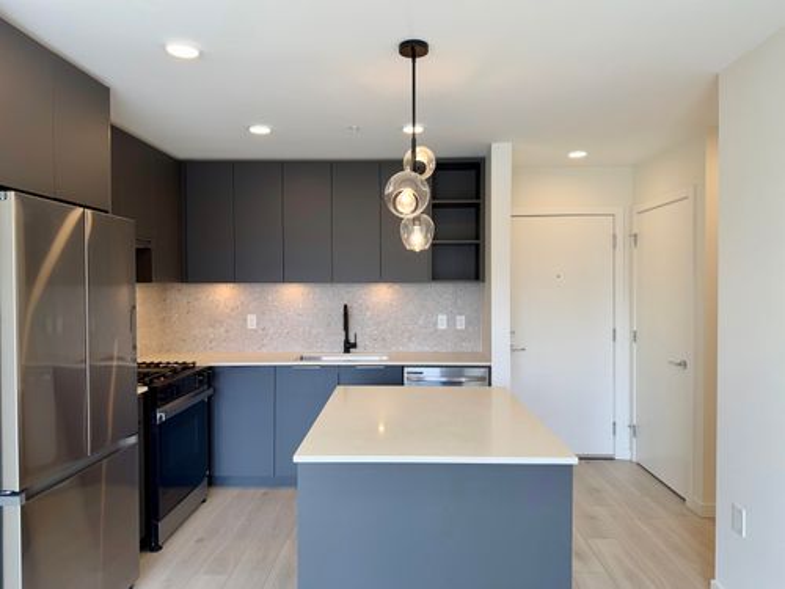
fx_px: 544
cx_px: 392
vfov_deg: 56.8
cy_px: 294
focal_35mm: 24
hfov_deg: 71.6
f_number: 1.78
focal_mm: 6.76
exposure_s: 1/120
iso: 50
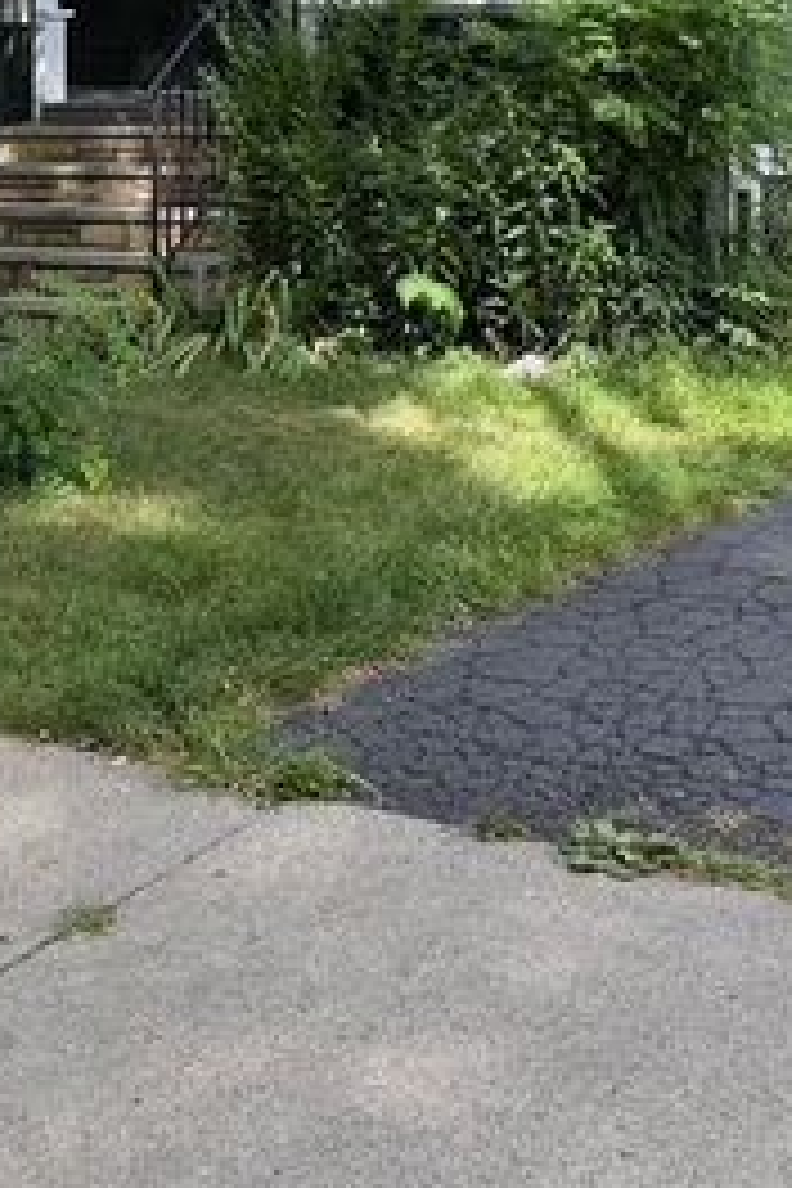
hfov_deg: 21.5
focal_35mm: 63
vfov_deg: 28.6
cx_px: 284
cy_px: -155
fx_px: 2079
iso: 100
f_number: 1.78
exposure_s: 1/1192
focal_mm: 6.76
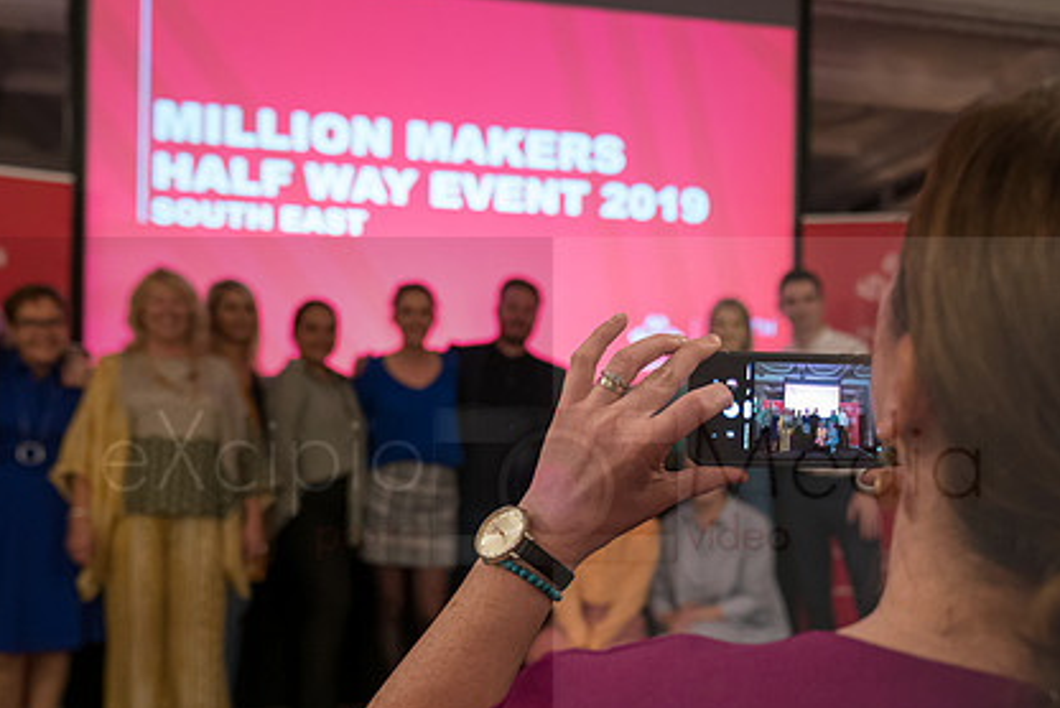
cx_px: 784
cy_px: 445
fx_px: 1326
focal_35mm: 45
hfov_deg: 42.4
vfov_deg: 29.8
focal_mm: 24
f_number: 2.8
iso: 2000
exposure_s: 1/60
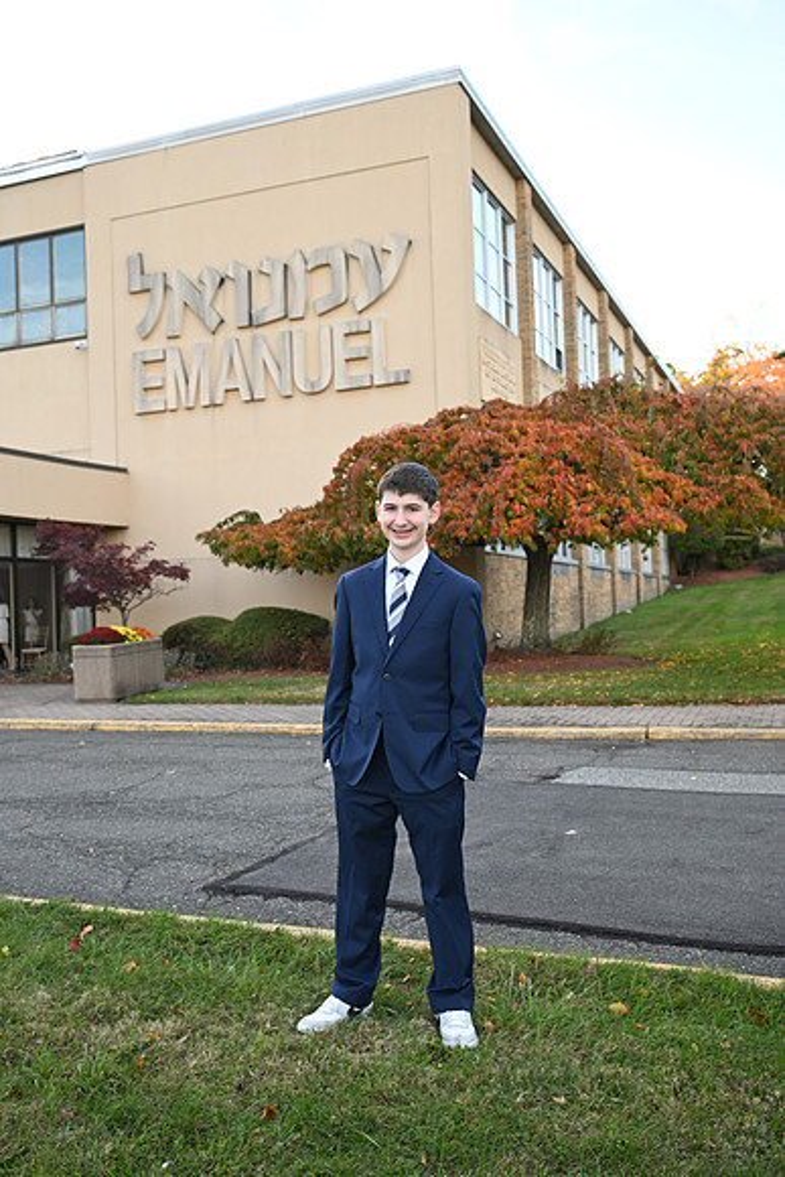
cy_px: 588
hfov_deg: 39.4
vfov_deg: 56.5
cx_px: 392
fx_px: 1095
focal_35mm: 34
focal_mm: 33.5
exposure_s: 1/100
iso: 160
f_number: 5
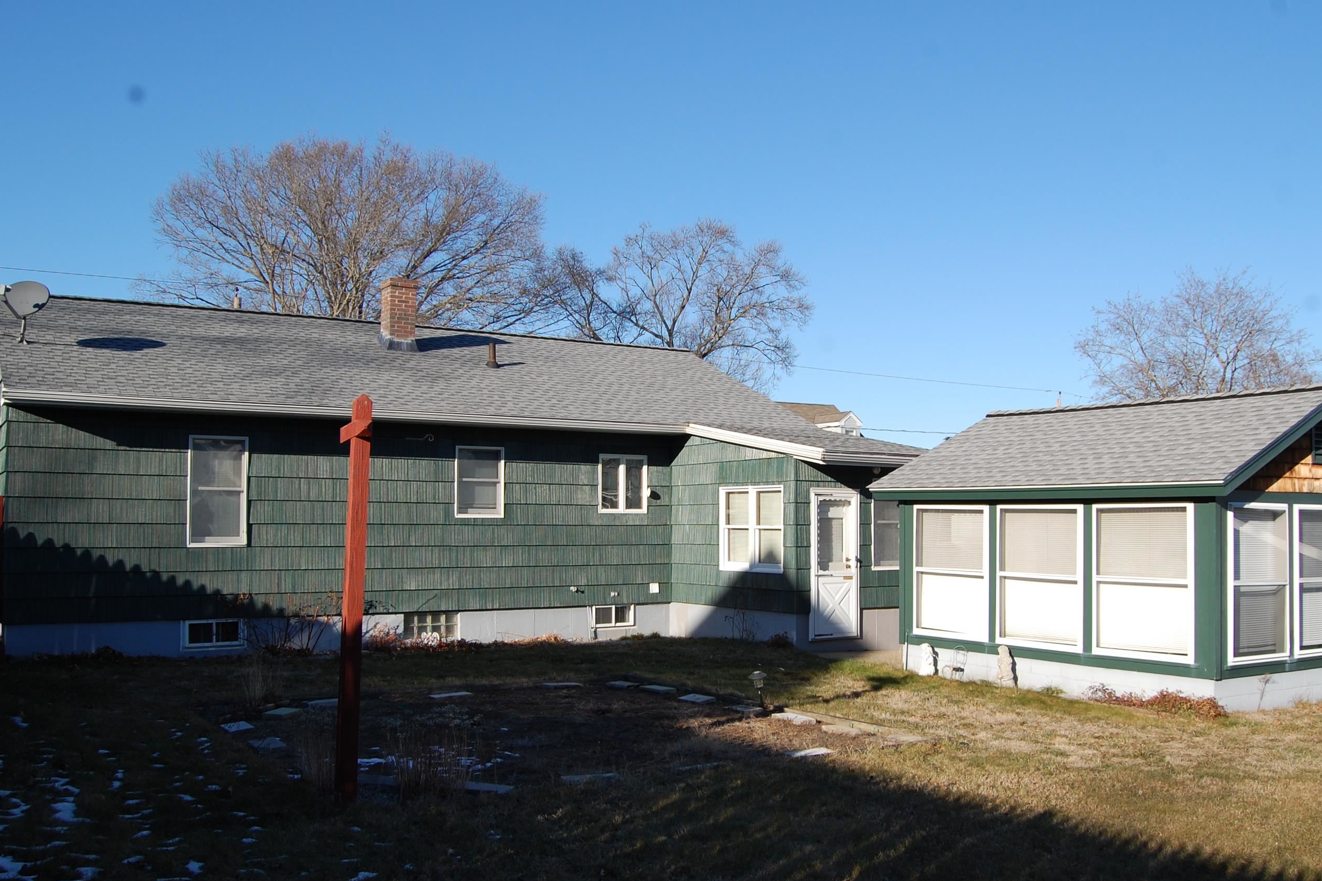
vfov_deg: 41.1
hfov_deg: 58.7
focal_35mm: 32
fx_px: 1175
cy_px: 483
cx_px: 703
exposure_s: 1/320
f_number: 9
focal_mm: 18
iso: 200
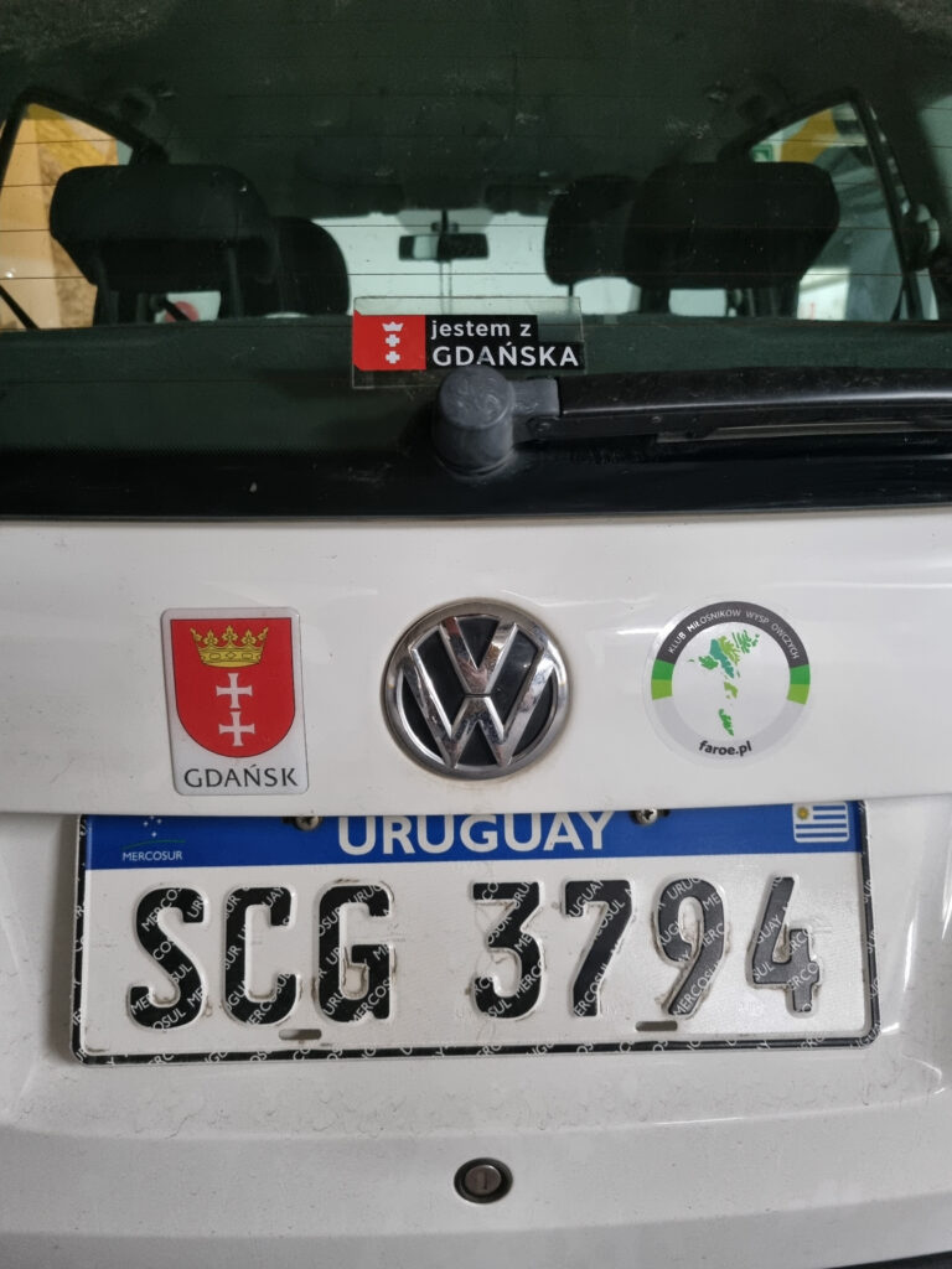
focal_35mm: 26
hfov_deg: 53.1
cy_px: 634
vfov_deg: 67.3
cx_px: 476
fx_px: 953
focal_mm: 5.4
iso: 500
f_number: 1.8
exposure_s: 1/33
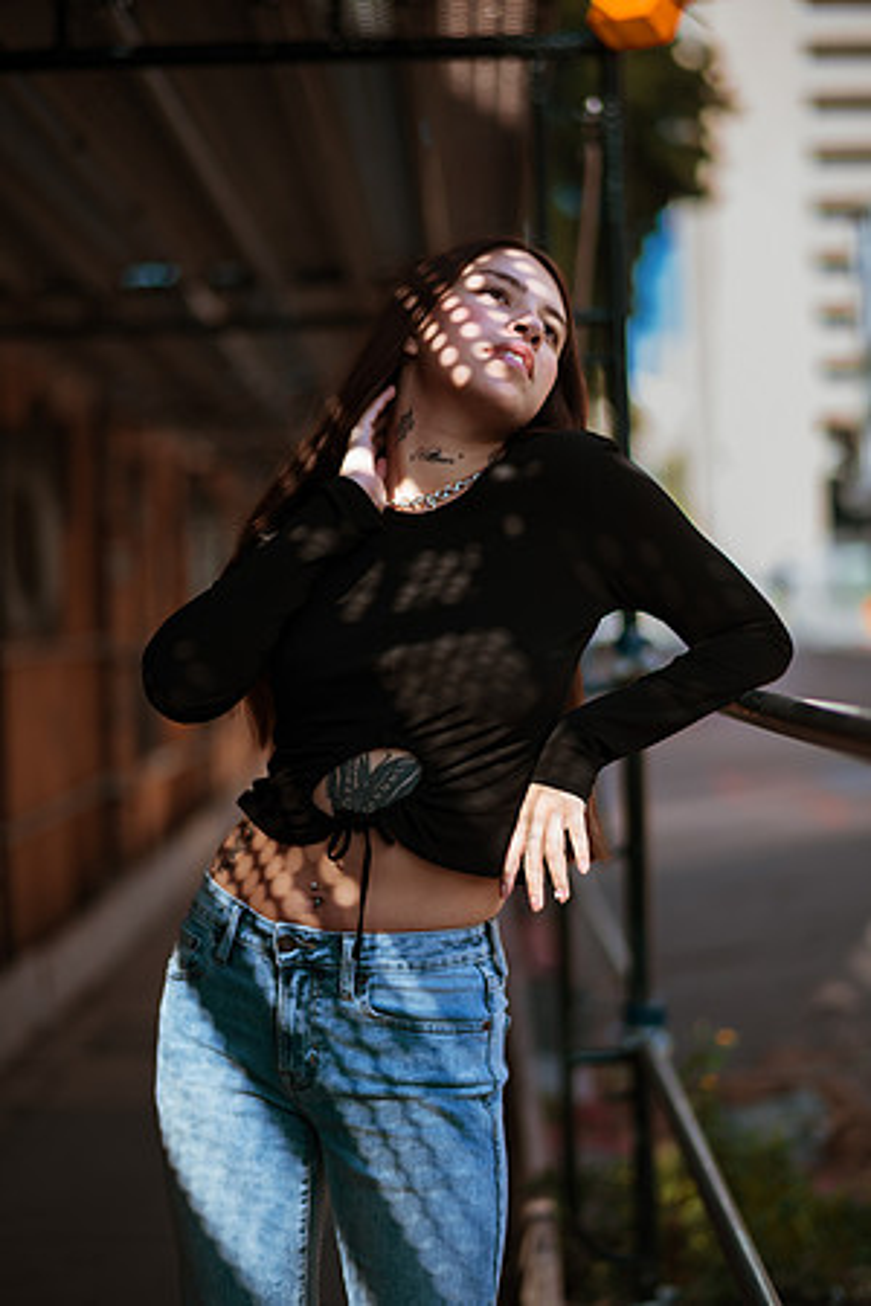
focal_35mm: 58
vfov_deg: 34.5
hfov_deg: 23.4
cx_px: 436
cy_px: 653
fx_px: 2105
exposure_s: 1/1250
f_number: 1.4
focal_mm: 58
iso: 50
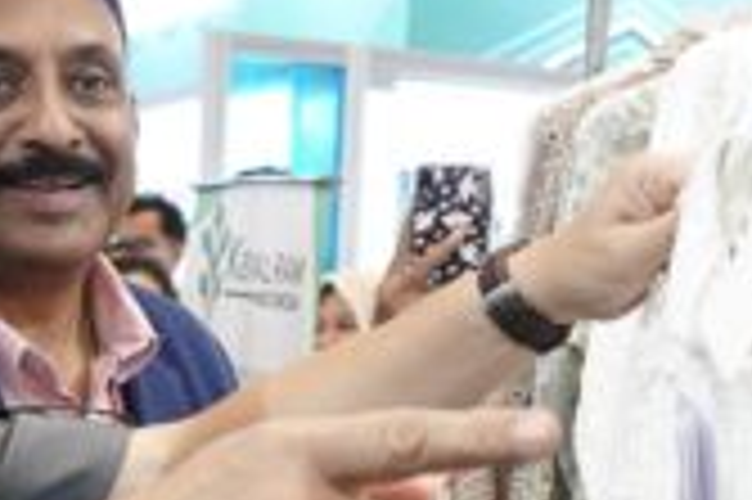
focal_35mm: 81
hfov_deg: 25.0
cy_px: 498
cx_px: 410
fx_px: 1692
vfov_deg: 16.5
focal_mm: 19.5
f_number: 4
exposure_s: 1/200
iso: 4000
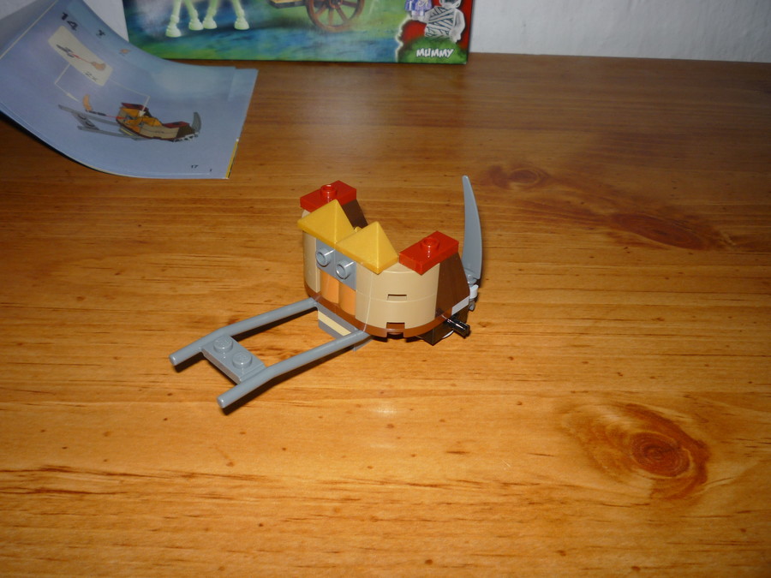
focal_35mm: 32
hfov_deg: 56.8
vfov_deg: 44.2
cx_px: 386
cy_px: 289
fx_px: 713
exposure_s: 1/30
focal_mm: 5.2
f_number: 4
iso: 100
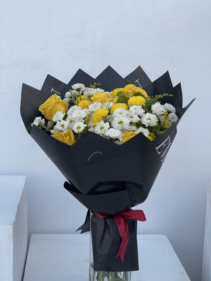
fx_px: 520
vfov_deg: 30.3
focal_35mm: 64
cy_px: 140
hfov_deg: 22.9
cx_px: 106
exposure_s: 1/104
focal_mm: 7.5
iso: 20
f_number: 2.2
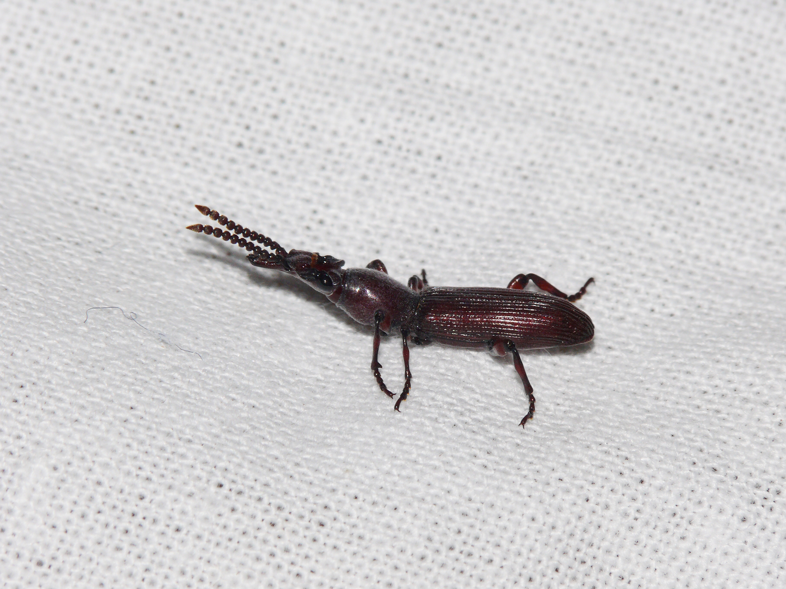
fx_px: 9537
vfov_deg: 3.5
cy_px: 294
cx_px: 393
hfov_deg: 4.7
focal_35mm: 420
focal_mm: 88.8
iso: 100
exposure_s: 1/640
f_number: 11
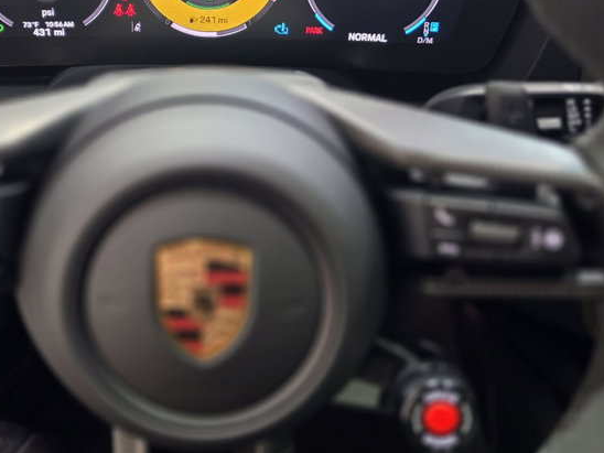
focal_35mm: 43
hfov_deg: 43.3
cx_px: 203
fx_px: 750
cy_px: 103
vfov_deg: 32.8
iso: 400
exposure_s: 1/120
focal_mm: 6.5
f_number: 1.4
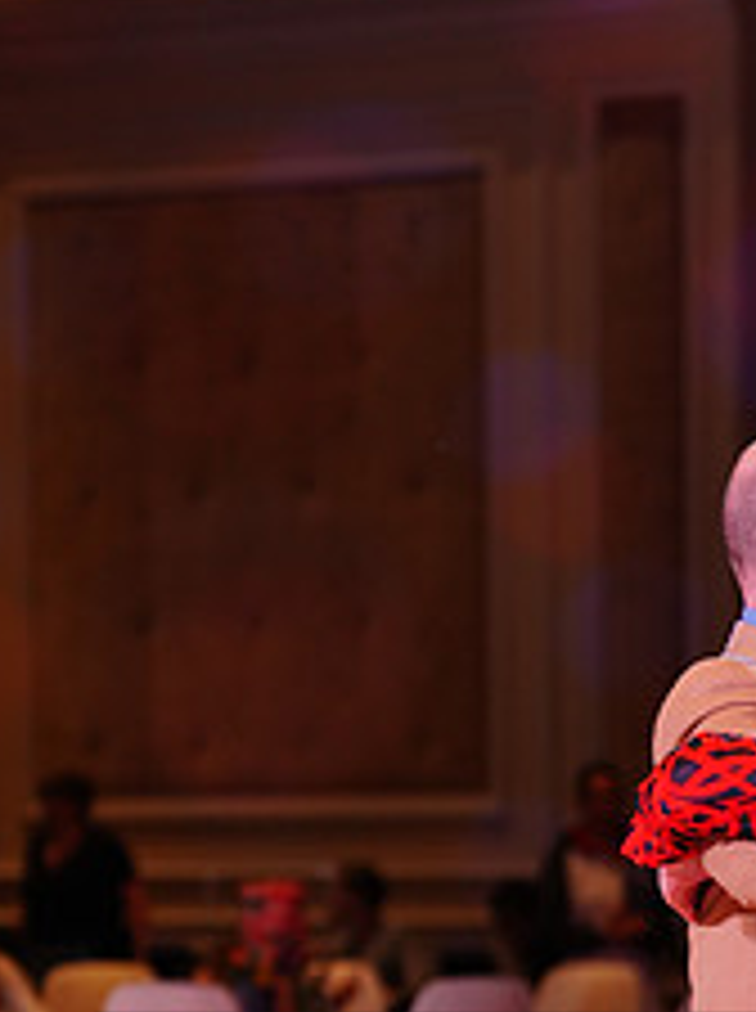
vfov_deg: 8.2
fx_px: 7038
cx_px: 718
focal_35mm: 241
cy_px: 1165
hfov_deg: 6.1
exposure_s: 1/250
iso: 640
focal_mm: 97
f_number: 2.8
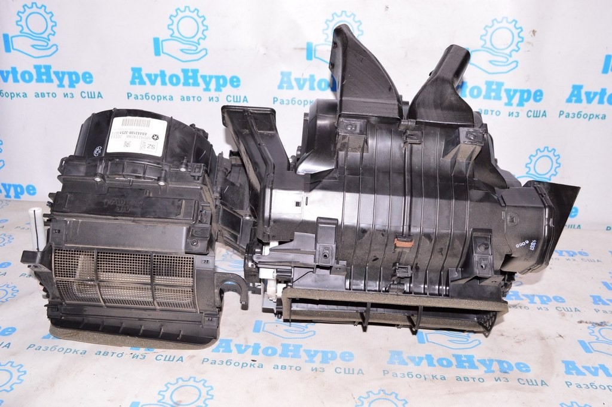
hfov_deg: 59.5
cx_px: 306
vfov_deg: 41.6
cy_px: 204
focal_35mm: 32
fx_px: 535
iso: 1600
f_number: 8
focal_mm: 21
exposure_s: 1/125
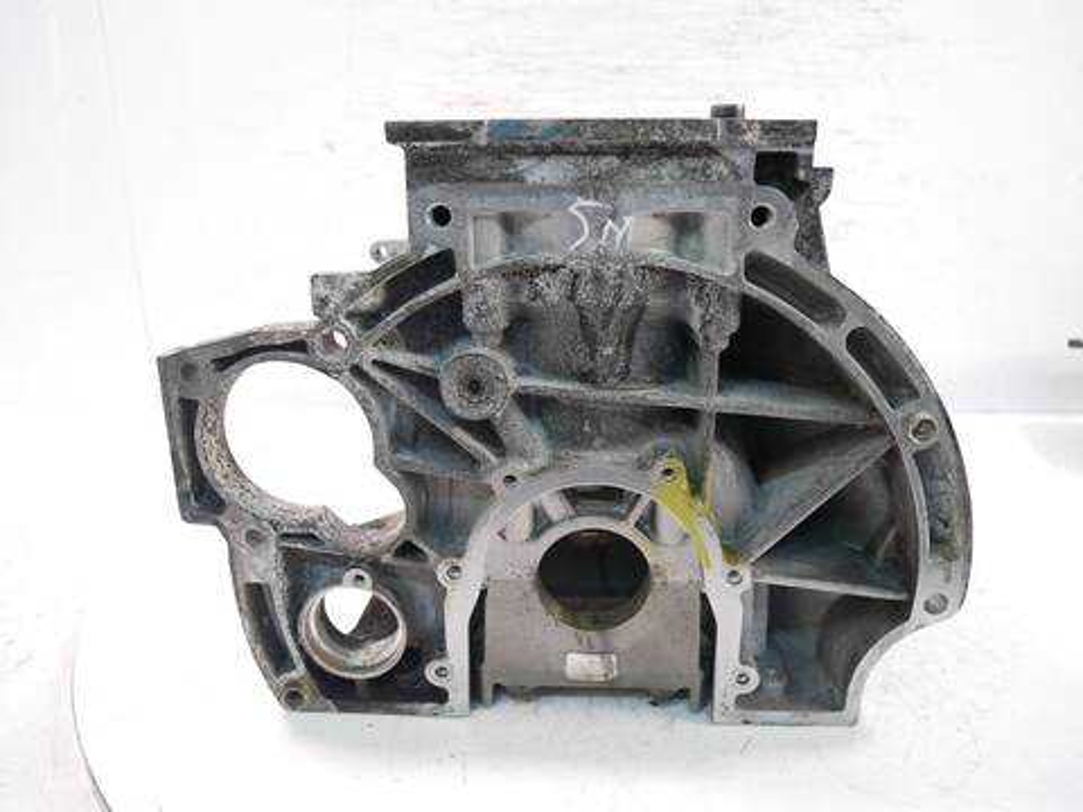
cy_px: 406
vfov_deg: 56.8
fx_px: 751
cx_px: 542
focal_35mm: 24
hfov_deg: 71.6
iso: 1600
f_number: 3.5
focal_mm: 12
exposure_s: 1/60
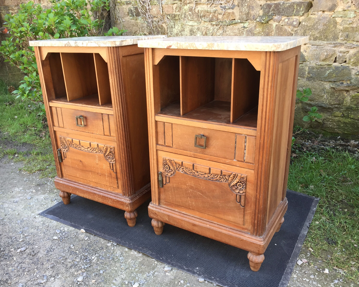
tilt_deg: -20.5
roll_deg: +0.1
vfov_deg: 47.1
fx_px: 329
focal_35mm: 31
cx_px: 171
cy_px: 141
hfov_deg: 57.2
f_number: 2.2
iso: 40
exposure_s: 1/100
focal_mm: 4.15
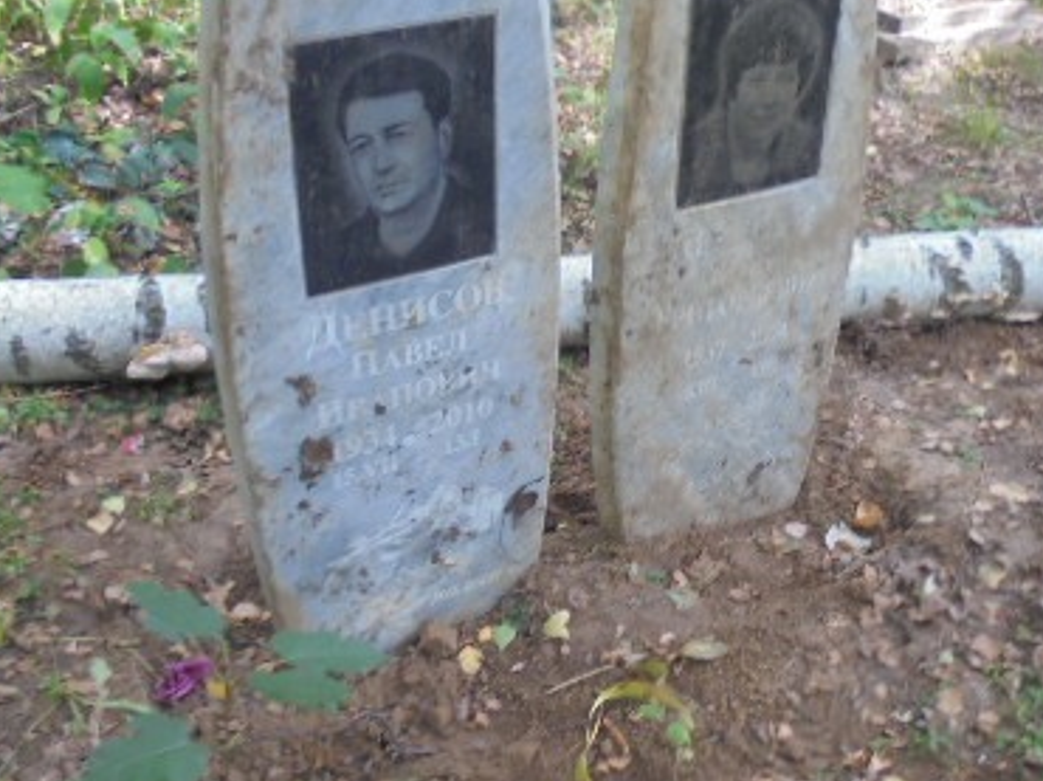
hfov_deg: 41.9
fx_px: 1355
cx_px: 637
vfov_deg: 32.0
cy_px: 474
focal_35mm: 45
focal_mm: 4.6
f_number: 3.5
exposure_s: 1/30
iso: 100
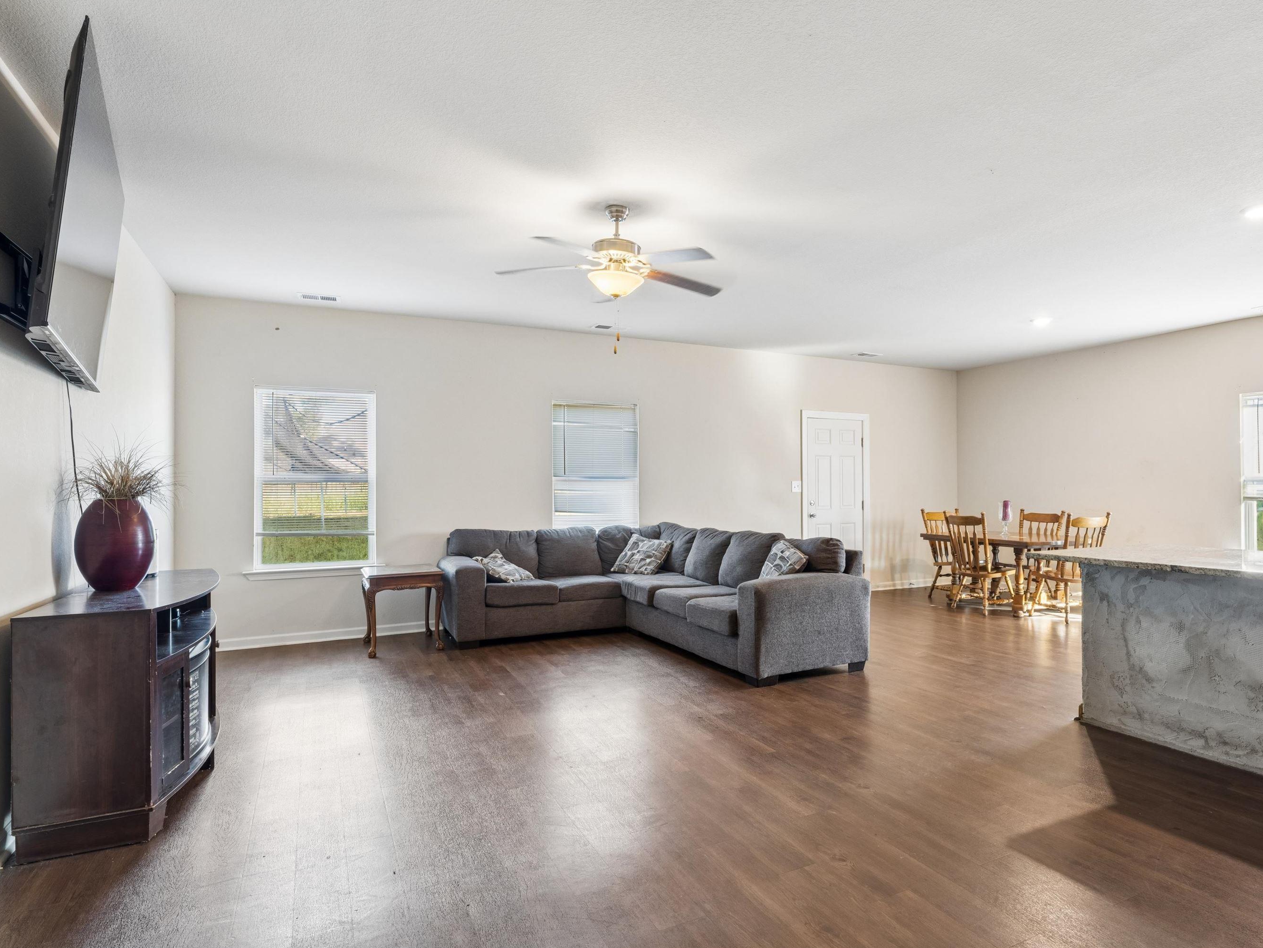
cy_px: 483
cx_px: 705
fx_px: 730
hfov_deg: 81.4
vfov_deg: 66.0
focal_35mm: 20
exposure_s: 1/2.5
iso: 400
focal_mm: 18
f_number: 13
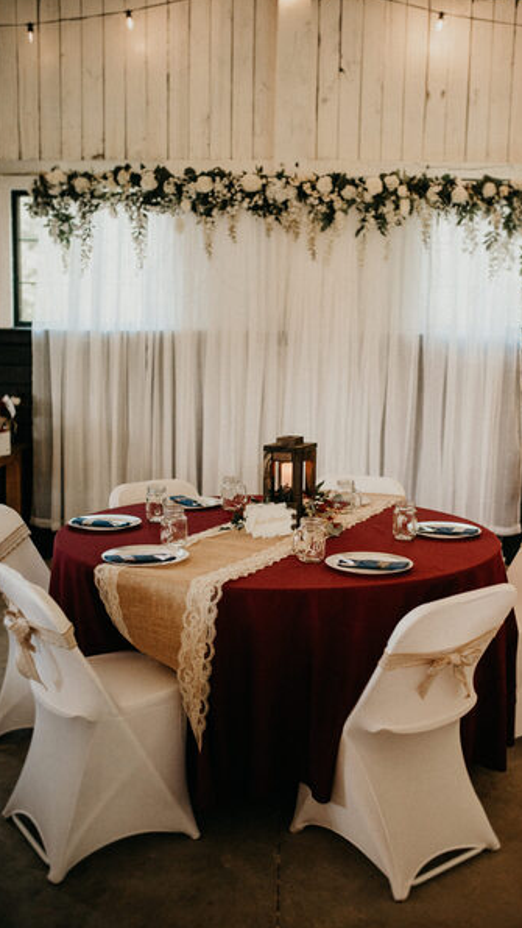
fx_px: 910
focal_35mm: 37
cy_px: 462
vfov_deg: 54.0
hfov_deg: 32.0
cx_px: 281
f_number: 1.8
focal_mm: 35
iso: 1250
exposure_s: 1/1000
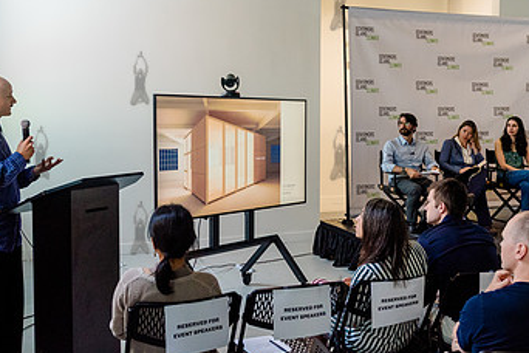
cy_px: 153
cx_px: 339
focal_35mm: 46
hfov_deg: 42.3
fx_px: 676
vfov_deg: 29.2
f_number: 4
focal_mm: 27
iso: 4000
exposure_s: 1/400
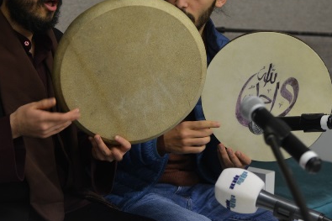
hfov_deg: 13.3
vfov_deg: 8.9
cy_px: 48
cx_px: 158
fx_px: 1420
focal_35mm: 154
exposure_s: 1/80
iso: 800
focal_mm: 95
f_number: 4
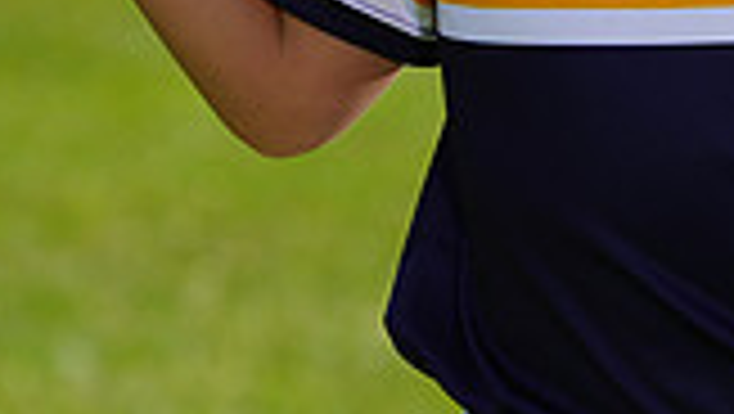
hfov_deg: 2.9
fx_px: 14551
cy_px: -367
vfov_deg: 1.6
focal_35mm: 747
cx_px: 630
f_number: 8
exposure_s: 1/250
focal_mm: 200
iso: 100
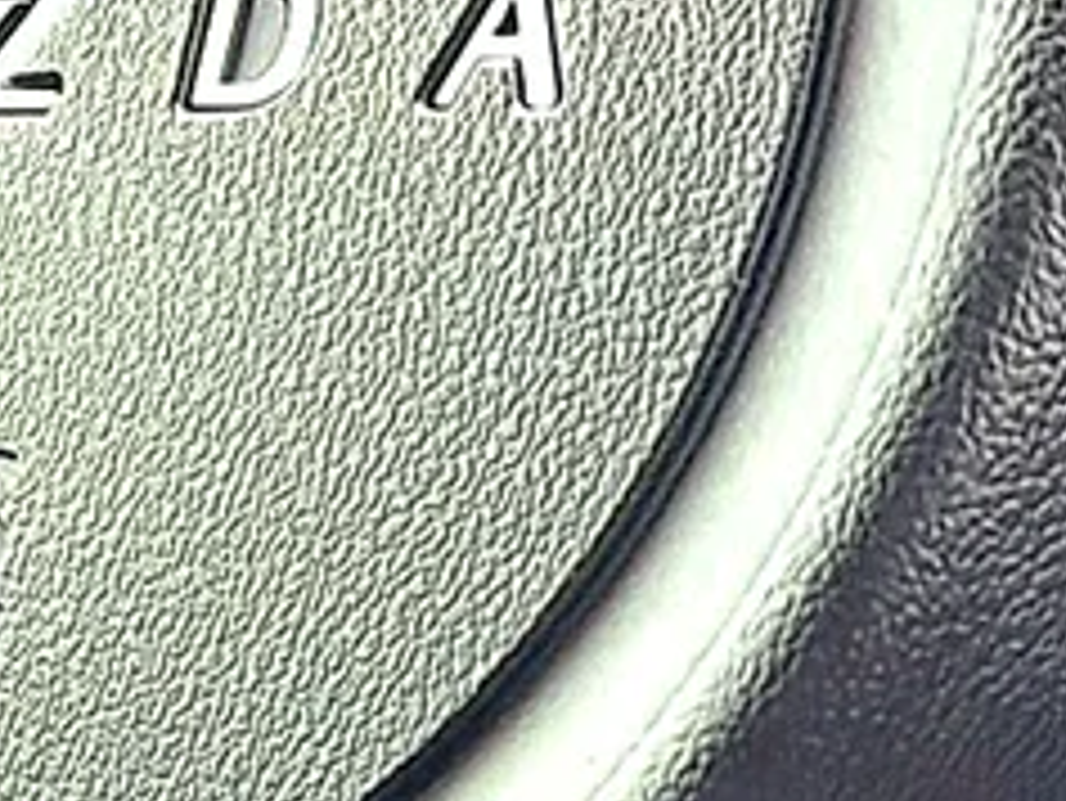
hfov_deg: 14.2
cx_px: -49
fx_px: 4190
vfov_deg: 10.8
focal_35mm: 136
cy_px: 43
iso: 80
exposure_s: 1/219
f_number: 1.78
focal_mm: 6.86
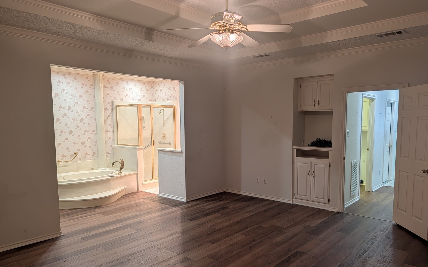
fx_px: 303
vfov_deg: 47.5
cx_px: 212
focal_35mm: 26
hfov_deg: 70.4
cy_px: 148
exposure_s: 1/120
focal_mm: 6.9
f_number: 1.68
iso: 26
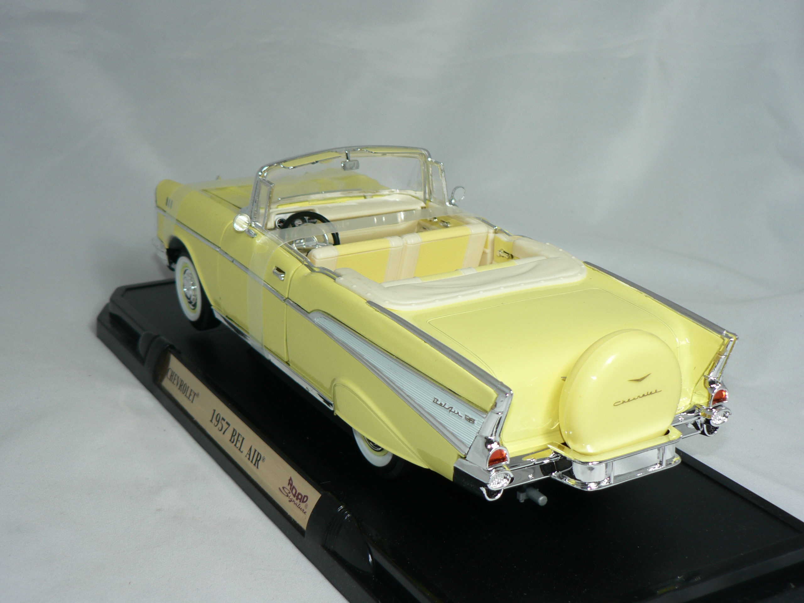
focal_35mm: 53
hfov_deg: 36.2
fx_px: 1231
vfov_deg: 27.5
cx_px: 402
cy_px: 302
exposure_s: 1/60
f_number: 2.8
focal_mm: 8.8
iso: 80
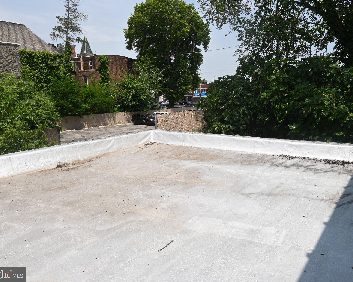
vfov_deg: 51.5
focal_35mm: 28
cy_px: 137
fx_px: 293
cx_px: 198
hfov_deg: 62.0
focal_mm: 16
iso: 100
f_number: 10
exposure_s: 1/200
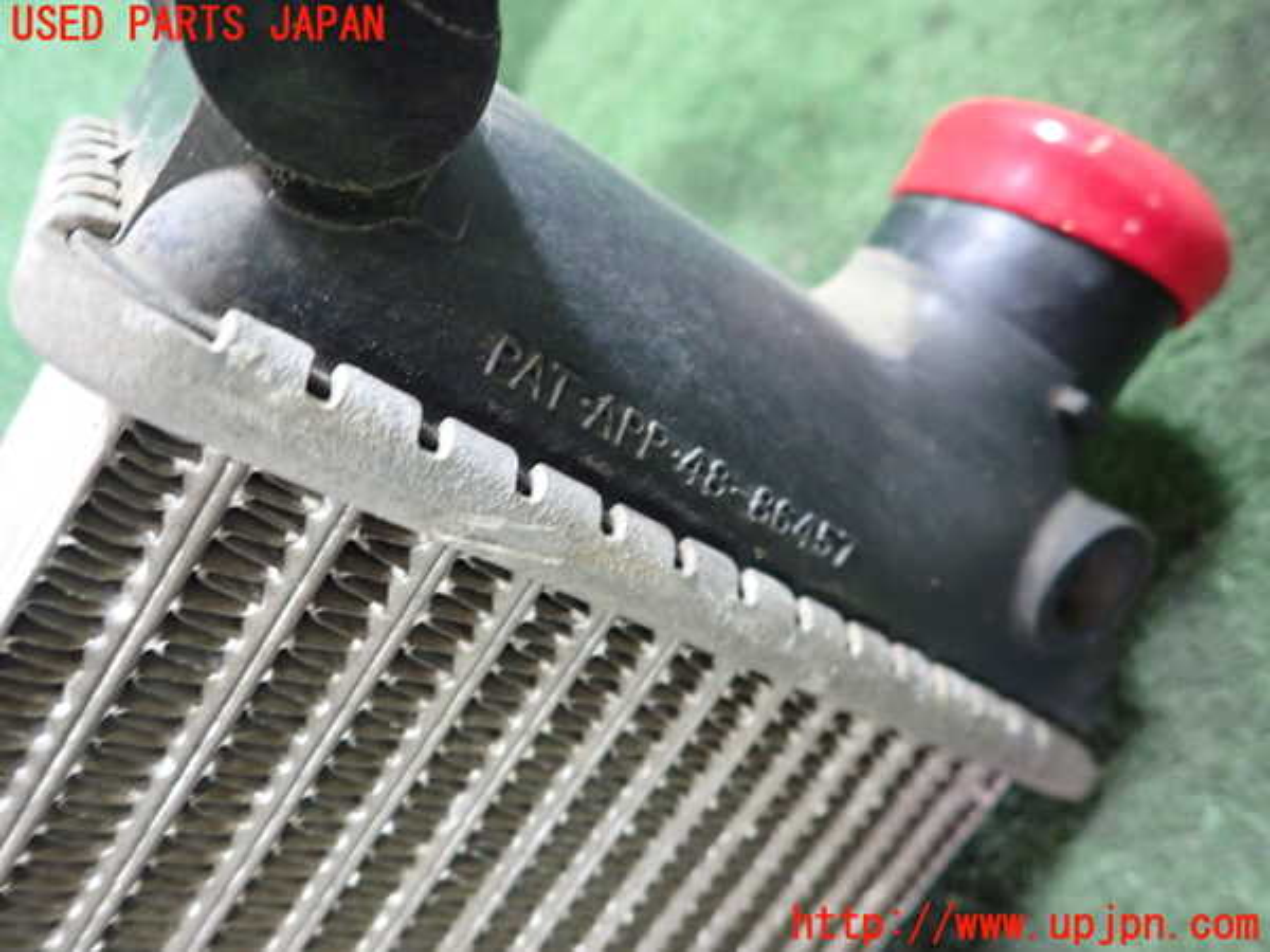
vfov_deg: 54.9
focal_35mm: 25
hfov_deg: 69.4
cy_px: 476
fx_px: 917
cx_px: 635
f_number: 2
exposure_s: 1/30
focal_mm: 4.5
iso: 640
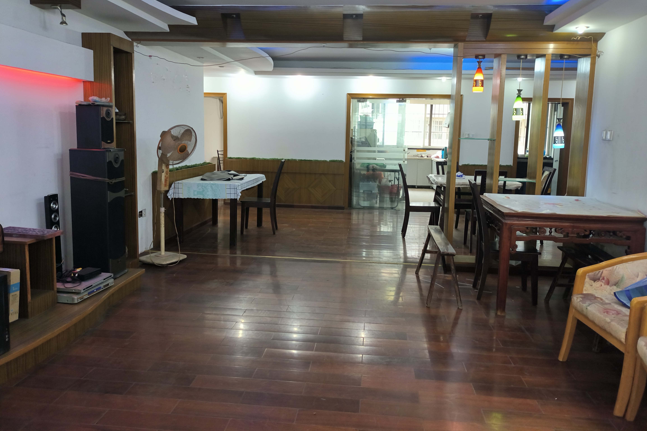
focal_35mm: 24
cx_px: 324
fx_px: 431
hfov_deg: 73.7
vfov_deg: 53.0
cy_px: 188
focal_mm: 4.69
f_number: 1.79
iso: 376
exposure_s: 1/50
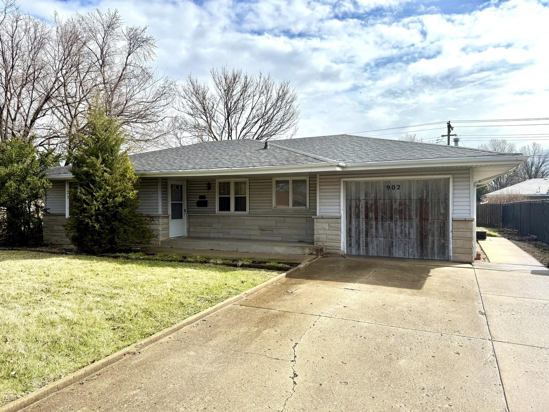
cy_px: 206
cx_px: 274
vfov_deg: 56.8
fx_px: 381
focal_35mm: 24
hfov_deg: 71.6
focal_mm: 6.76
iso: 80
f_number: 1.78
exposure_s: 1/7353
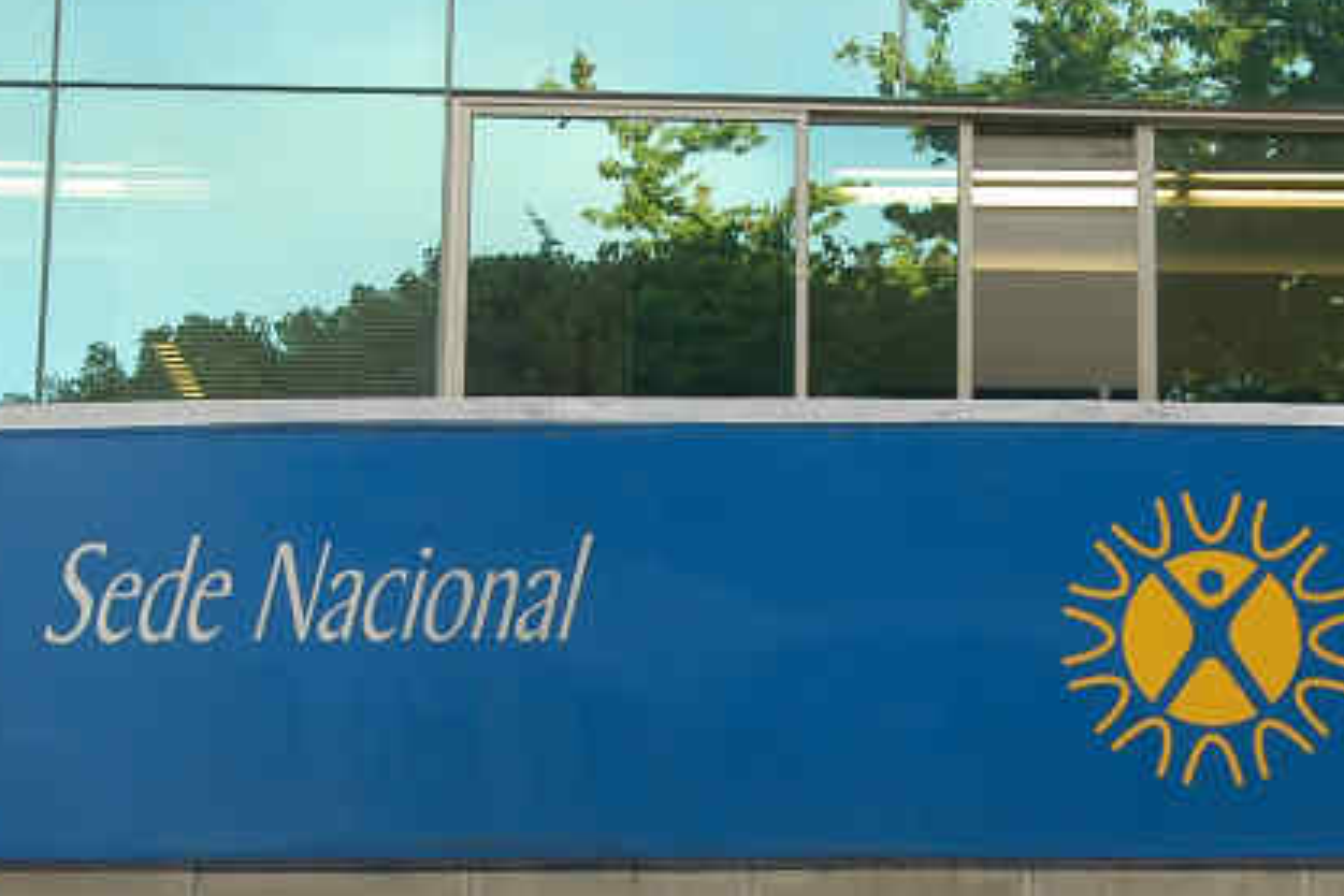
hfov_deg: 22.0
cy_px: 933
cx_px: 996
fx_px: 3434
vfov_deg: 14.6
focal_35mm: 92
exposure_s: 1/60
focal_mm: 26
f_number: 5
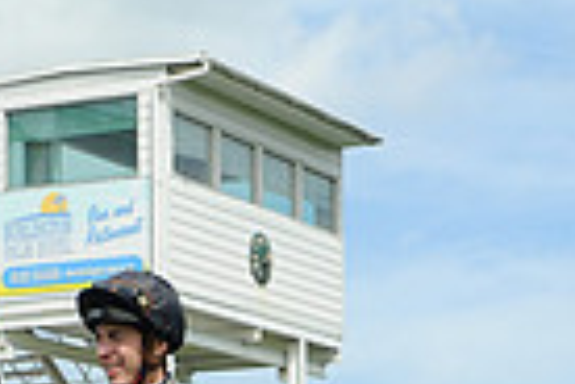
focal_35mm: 160
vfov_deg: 8.1
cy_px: 797
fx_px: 2555
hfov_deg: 12.8
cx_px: 217
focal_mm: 38
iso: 250
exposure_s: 1/500
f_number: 8
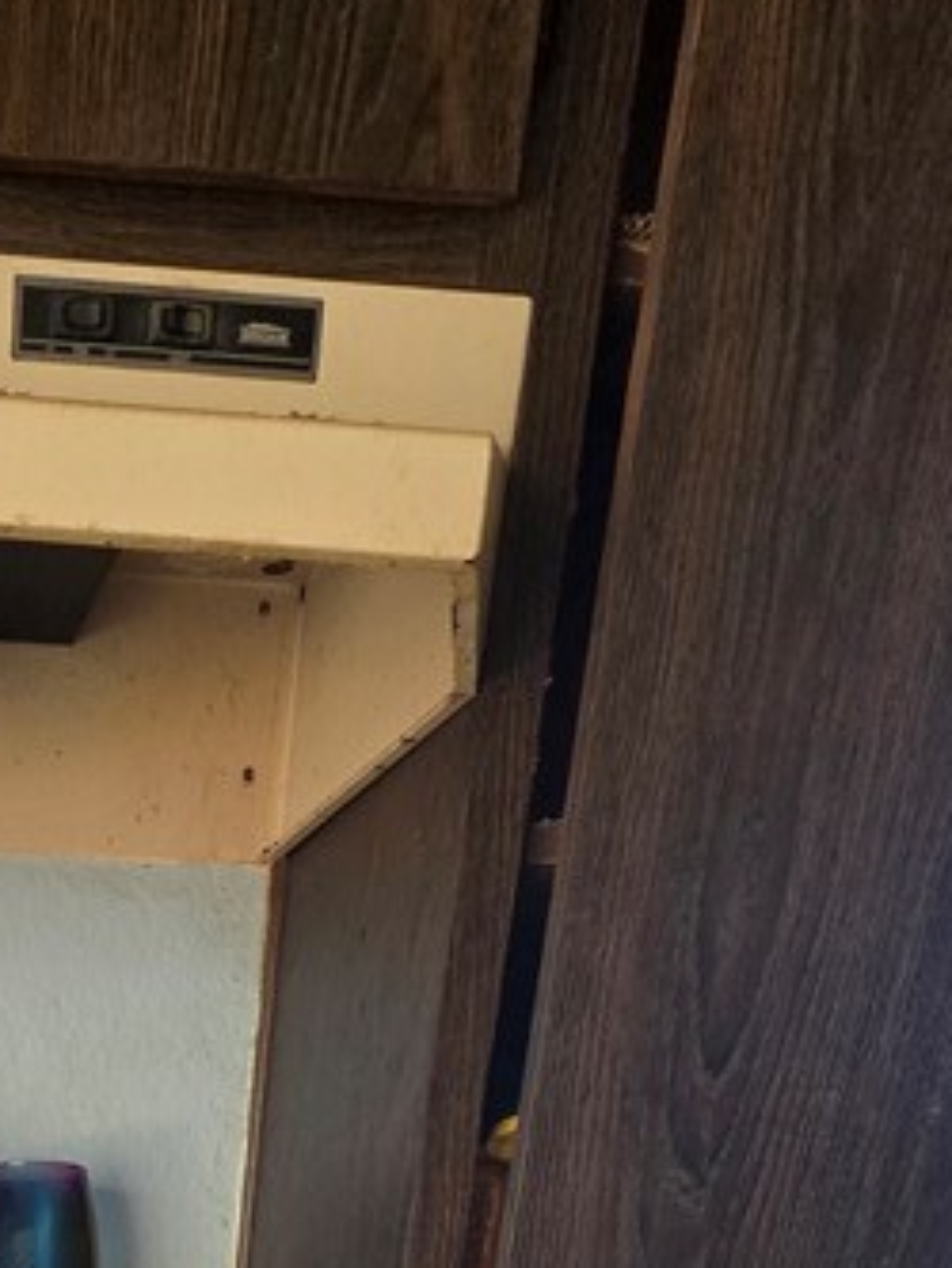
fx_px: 1466
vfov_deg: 28.6
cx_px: -179
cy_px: 1923
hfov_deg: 30.7
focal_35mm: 40
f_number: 1.9
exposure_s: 1/120
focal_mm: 2.2
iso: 125
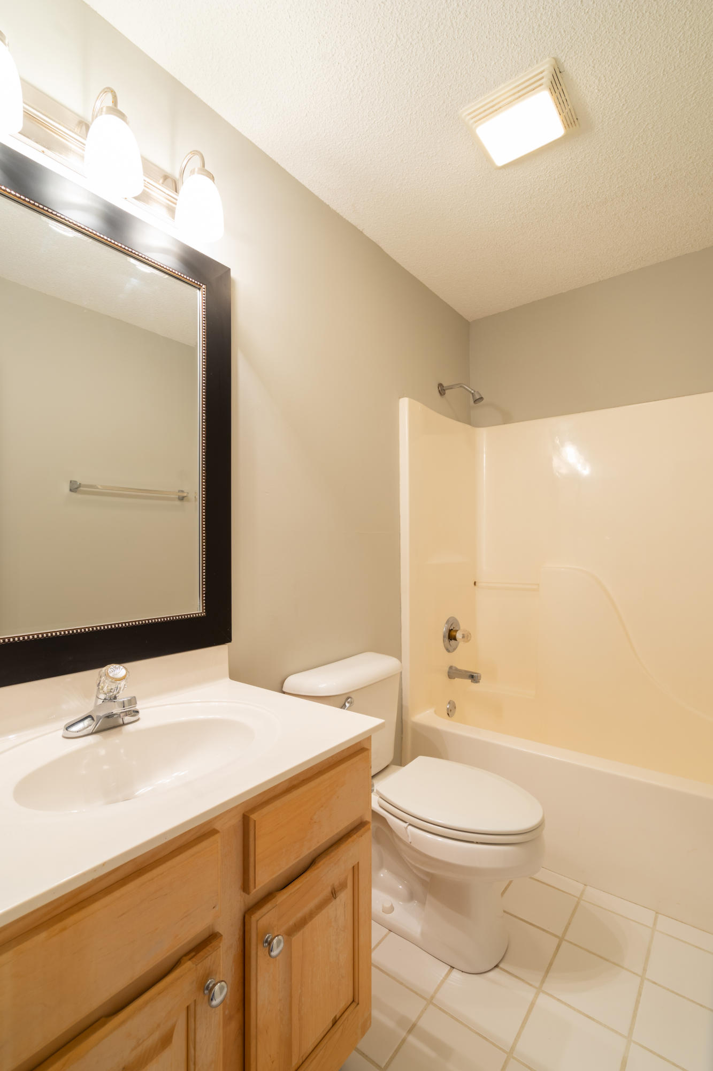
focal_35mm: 16
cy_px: 536
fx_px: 475
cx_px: 356
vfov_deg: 96.7
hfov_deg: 73.7
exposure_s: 1/2
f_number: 8
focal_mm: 16
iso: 200
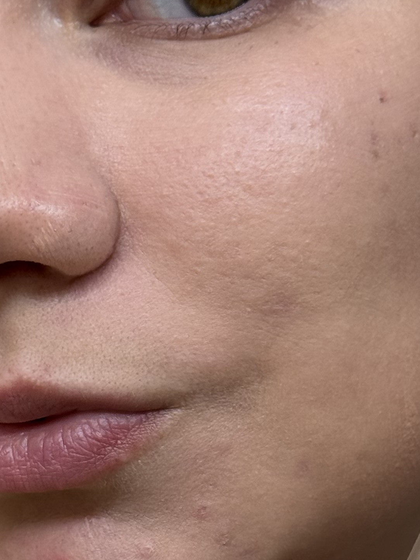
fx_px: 2168
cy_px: 538
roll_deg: +1.7
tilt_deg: -16.5
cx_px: 202
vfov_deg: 14.5
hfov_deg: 11.1
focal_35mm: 134
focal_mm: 6.76
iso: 80
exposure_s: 1/120
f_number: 1.78
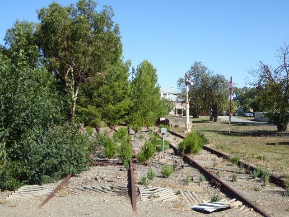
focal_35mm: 49
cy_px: 108
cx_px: 144
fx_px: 409
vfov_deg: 29.7
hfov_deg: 38.9
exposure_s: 1/500
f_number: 4
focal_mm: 8.4
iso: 80
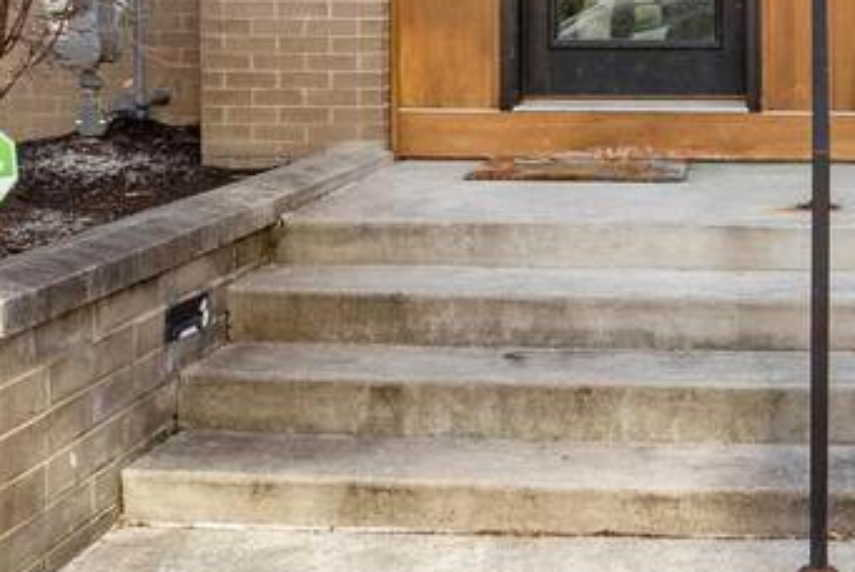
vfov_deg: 21.6
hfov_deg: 31.5
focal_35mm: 60
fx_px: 1426
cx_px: 795
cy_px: -44
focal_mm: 16
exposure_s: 1/160
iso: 800
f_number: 10
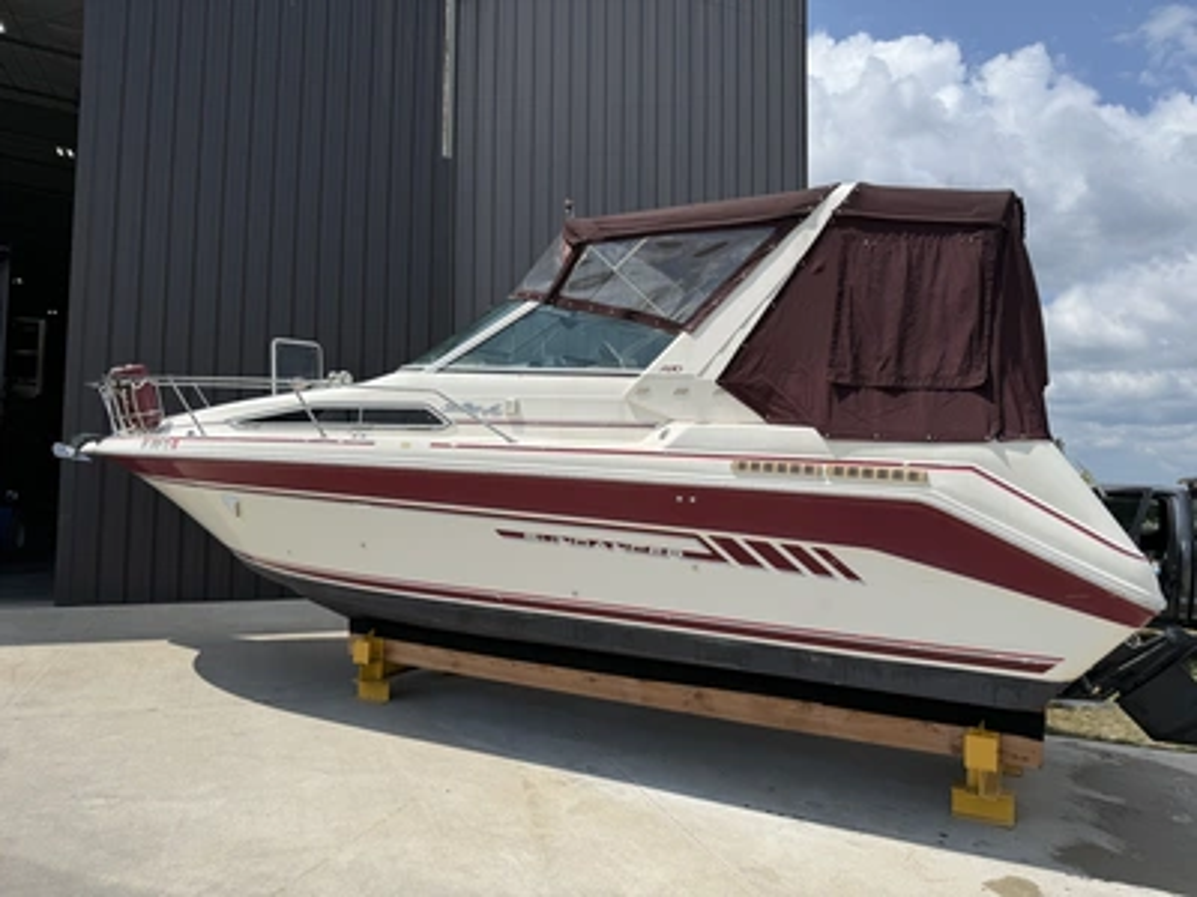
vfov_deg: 56.8
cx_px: 598
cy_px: 448
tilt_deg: +4.1
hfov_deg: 71.6
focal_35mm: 24
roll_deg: -1.0
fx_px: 830
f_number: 1.78
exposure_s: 1/7353
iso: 80
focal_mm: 6.76
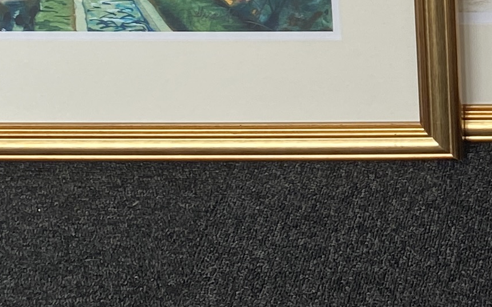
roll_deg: -1.3
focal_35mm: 129
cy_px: -118
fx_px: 1730
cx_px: 778
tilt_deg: -30.3
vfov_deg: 9.9
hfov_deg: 14.8
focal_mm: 4.25
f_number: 1.8
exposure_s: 1/132
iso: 32
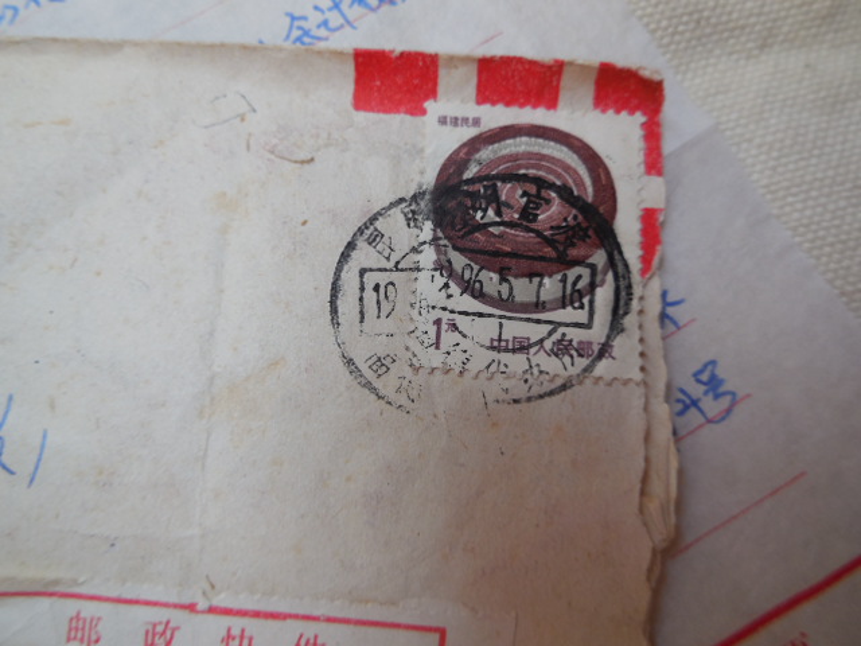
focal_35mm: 25
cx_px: 430
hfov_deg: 69.4
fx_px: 622
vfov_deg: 54.9
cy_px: 323
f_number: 3.1
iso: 125
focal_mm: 4.5
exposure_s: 1/160
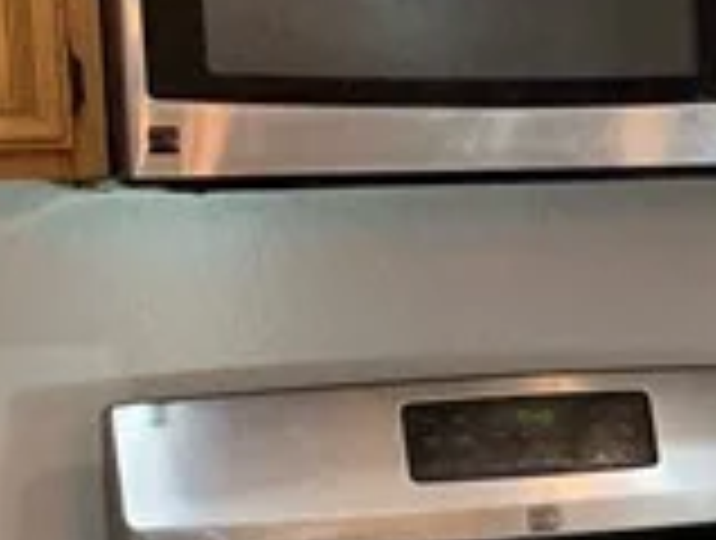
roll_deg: +0.9
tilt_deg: -5.2
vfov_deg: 8.9
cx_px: 2103
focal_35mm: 167
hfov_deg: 9.4
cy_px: 441
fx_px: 3462
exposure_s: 1/60
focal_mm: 4.25
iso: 80
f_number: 1.8
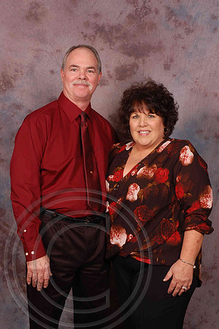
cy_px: 164
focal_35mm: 57
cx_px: 110
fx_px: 521
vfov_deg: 35.1
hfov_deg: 23.7
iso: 200
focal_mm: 38
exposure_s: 1/125
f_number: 10
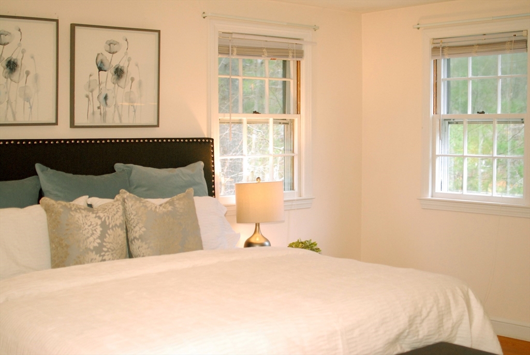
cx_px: 265
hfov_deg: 37.8
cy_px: 178
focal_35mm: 52
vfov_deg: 25.8
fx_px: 774
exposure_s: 1/160
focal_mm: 35
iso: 800
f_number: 2.5
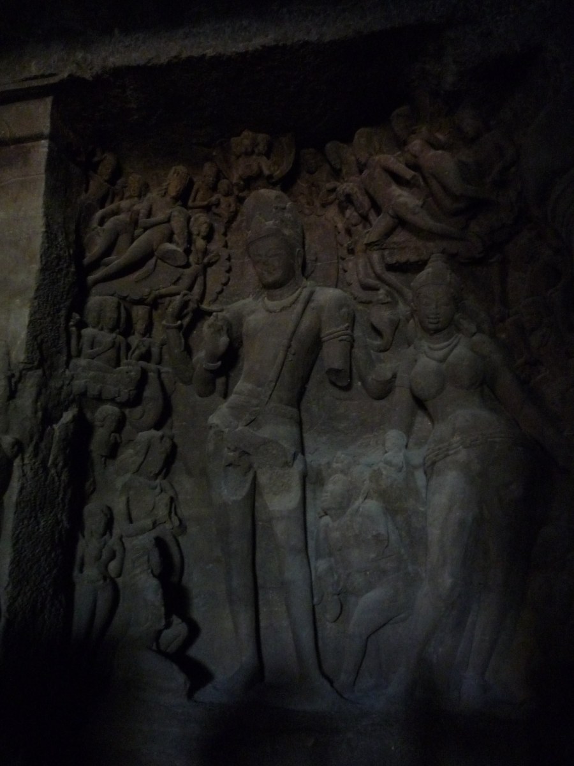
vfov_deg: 61.7
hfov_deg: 48.2
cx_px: 287
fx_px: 641
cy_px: 383
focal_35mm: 29
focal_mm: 4.4
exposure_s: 1/4
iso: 400
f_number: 2.8
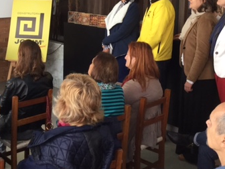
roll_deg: -3.0
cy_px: 13
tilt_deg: -9.5
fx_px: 383
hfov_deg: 32.5
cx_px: 78
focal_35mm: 59
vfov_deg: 24.1
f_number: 2.4
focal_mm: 3.3
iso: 50
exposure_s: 1/30
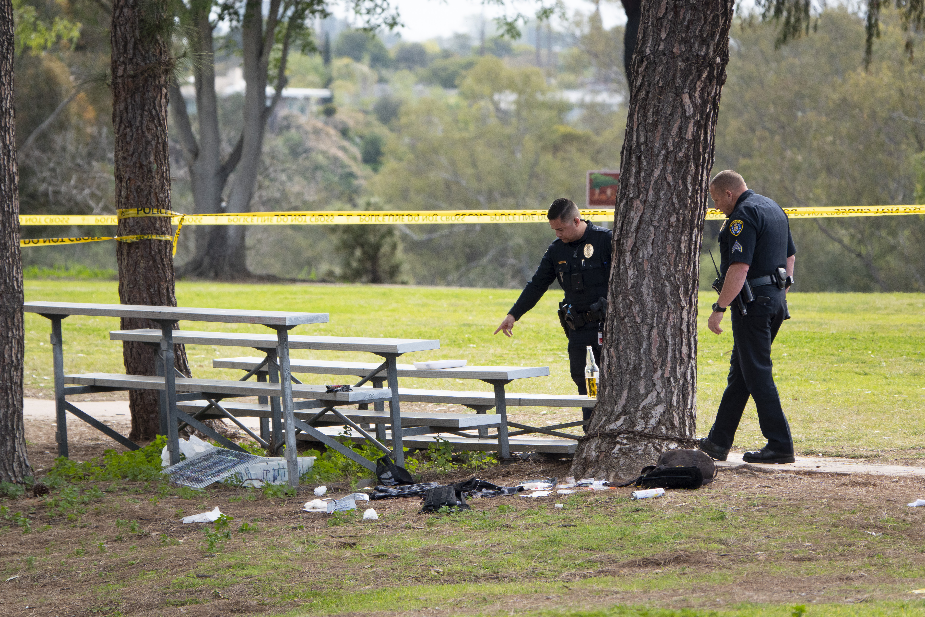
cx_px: 462
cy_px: 308
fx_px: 10585
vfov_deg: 3.3
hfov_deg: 5.0
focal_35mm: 412
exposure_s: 1/640
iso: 200
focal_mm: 151.11
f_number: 4
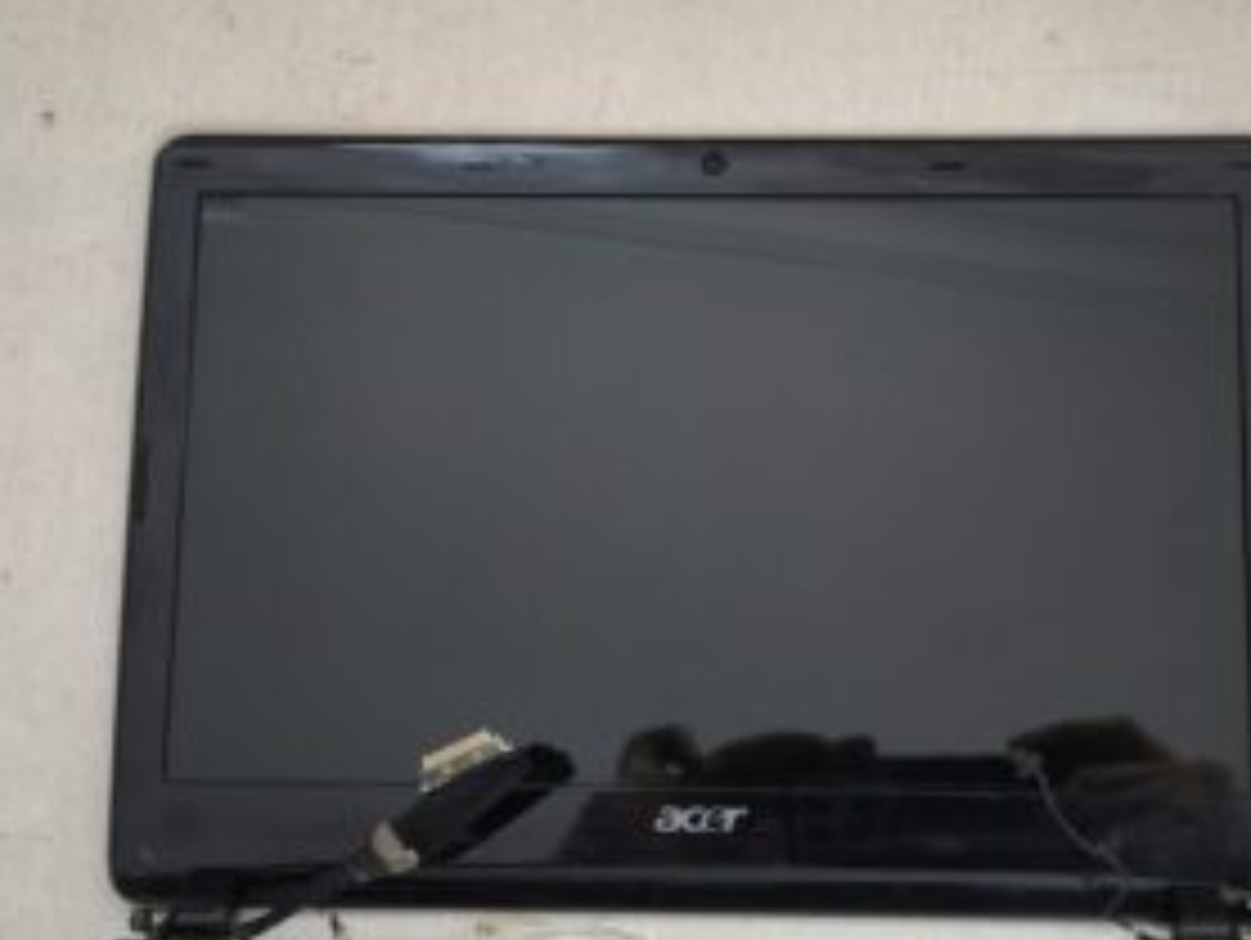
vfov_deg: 32.9
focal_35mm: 44
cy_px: 533
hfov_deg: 42.8
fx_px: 1592
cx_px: 698
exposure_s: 1/50
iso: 400
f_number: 1.6
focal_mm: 6.57
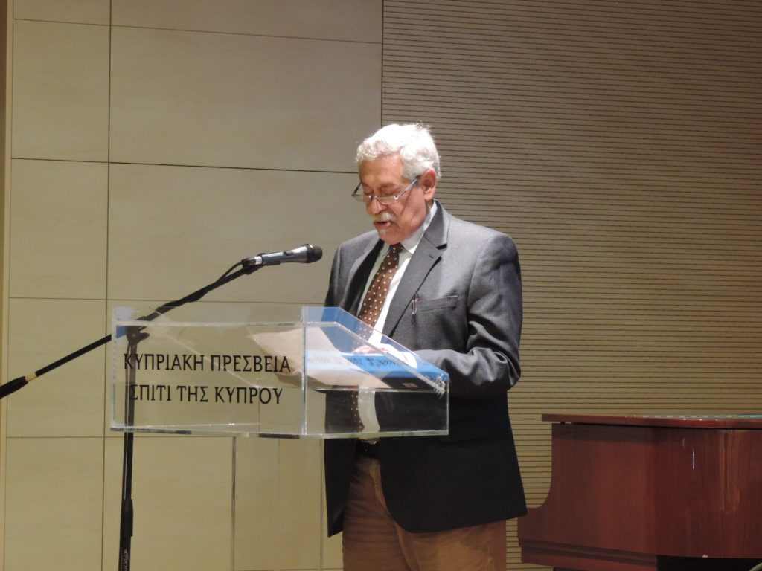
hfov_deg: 14.6
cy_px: 286
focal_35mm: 135
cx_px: 381
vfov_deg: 11.0
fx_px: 2972
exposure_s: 1/15
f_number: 4.3
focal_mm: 24
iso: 800
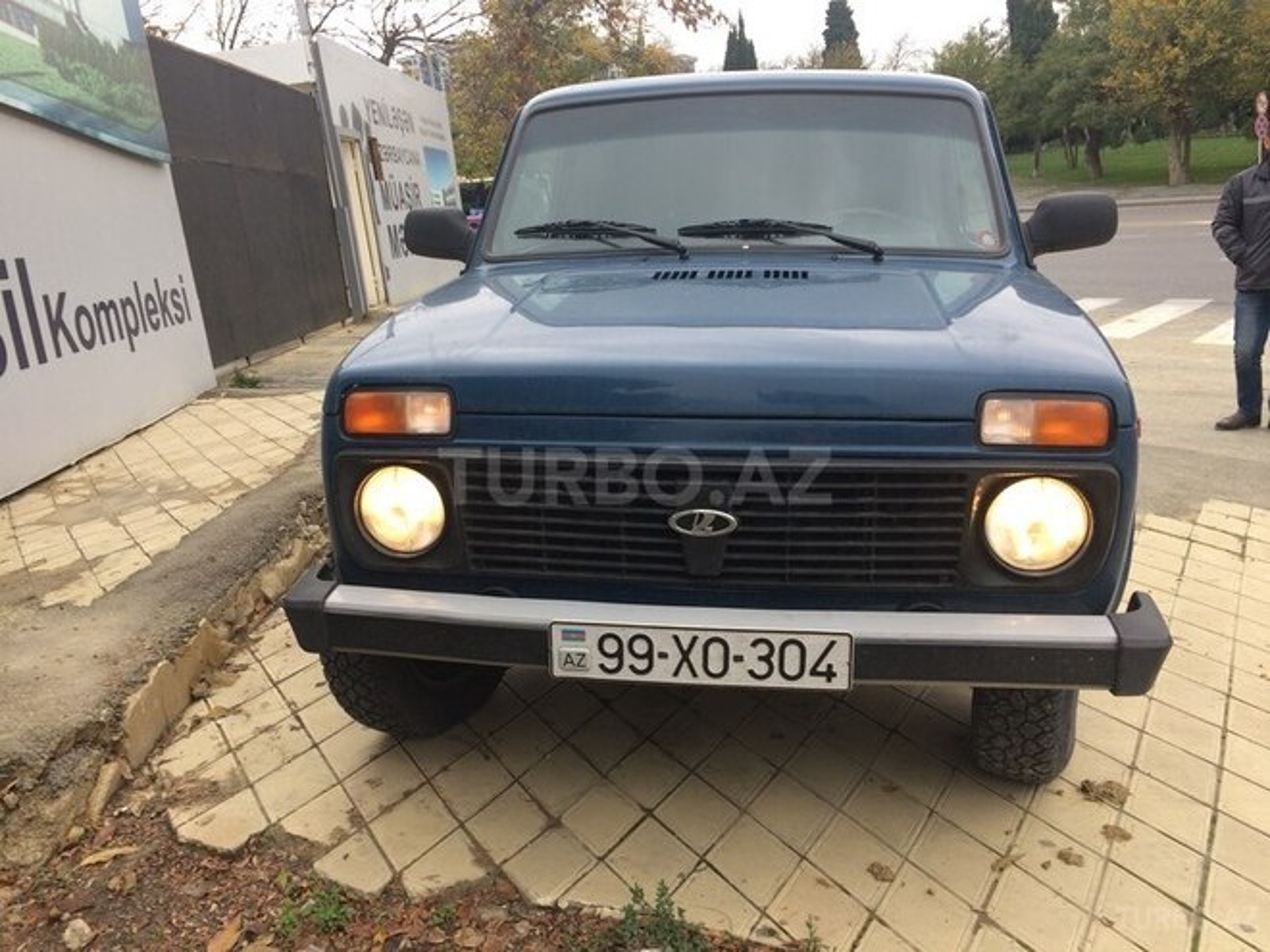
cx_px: 635
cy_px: 476
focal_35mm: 29
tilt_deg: -14.2
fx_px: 1064
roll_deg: +5.3
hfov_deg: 61.7
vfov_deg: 48.2
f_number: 2.2
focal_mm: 4.15
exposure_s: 1/119
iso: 32
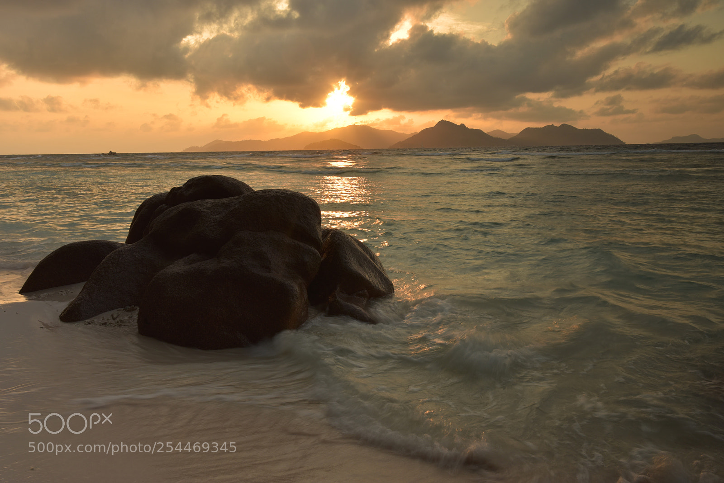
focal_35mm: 31
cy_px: 242
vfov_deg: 42.4
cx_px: 362
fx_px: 624
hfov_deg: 60.3
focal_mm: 31
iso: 80
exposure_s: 1/10
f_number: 16
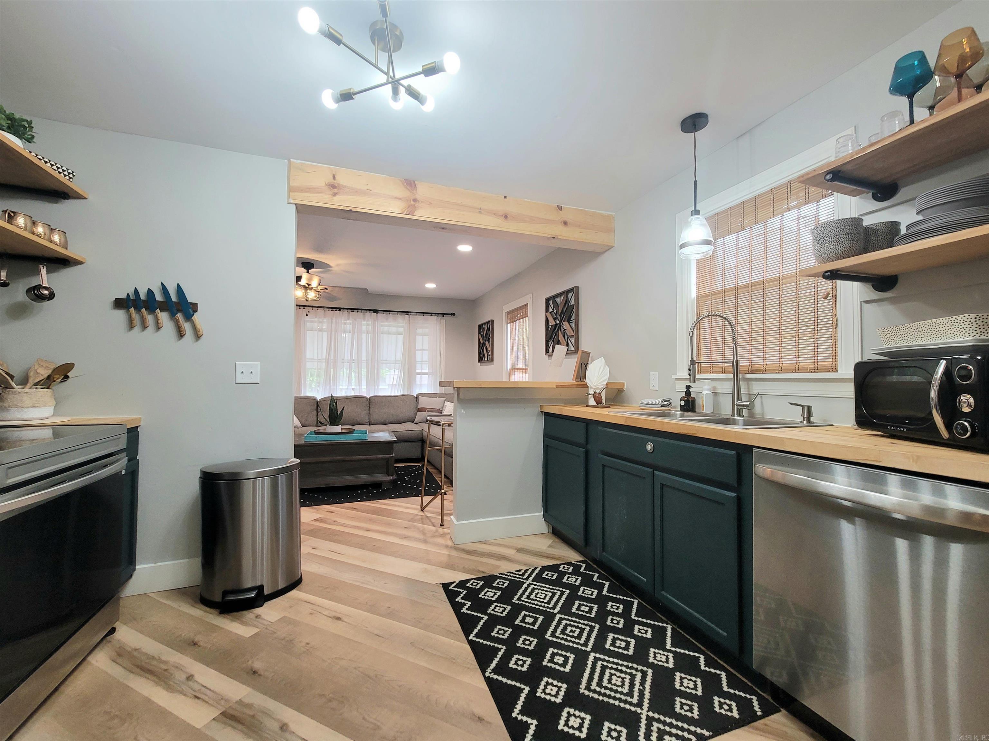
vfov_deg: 89.9
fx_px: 371
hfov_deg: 106.2
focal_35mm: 13
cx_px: 494
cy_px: 370
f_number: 2.2
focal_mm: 2.2
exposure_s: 1/60.2
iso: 125
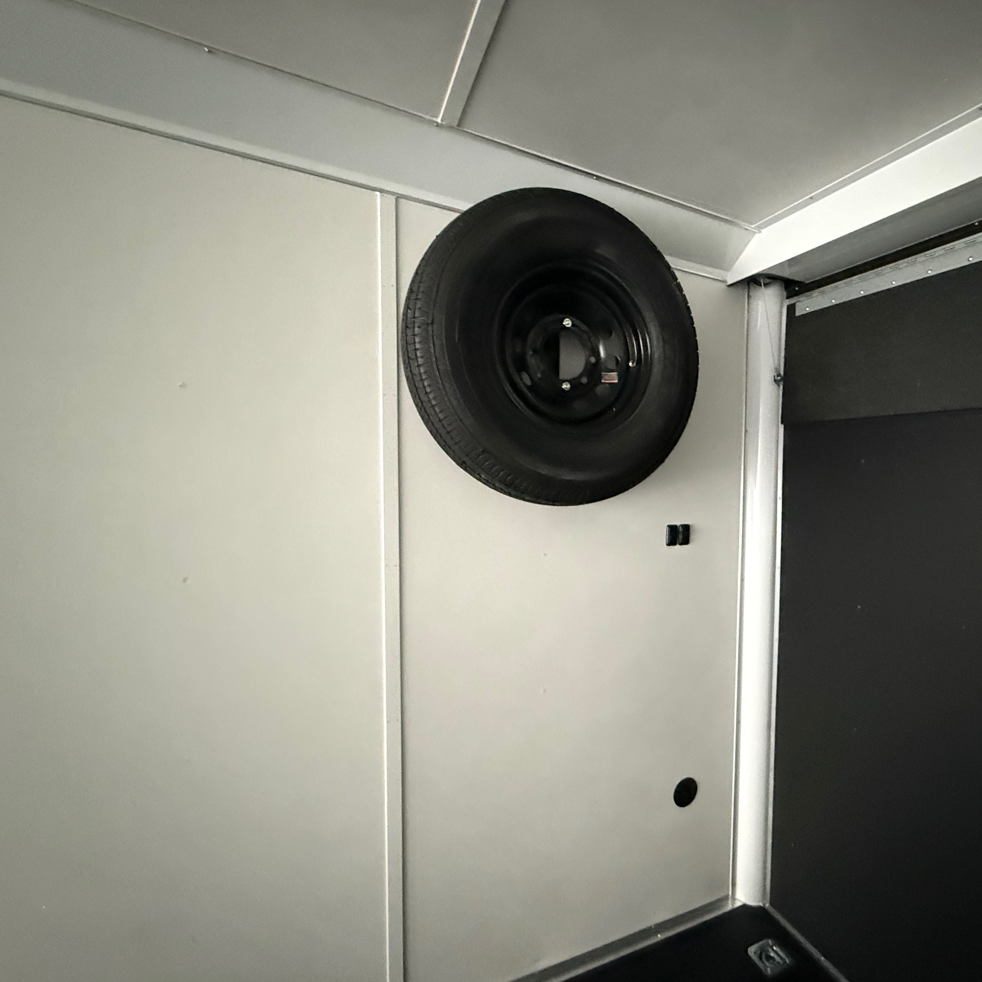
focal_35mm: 17
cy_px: 497
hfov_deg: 81.9
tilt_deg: -4.9
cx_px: 632
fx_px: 546
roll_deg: -1.0
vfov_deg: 84.0
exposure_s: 1/40
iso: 1250
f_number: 2.2
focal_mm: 2.22
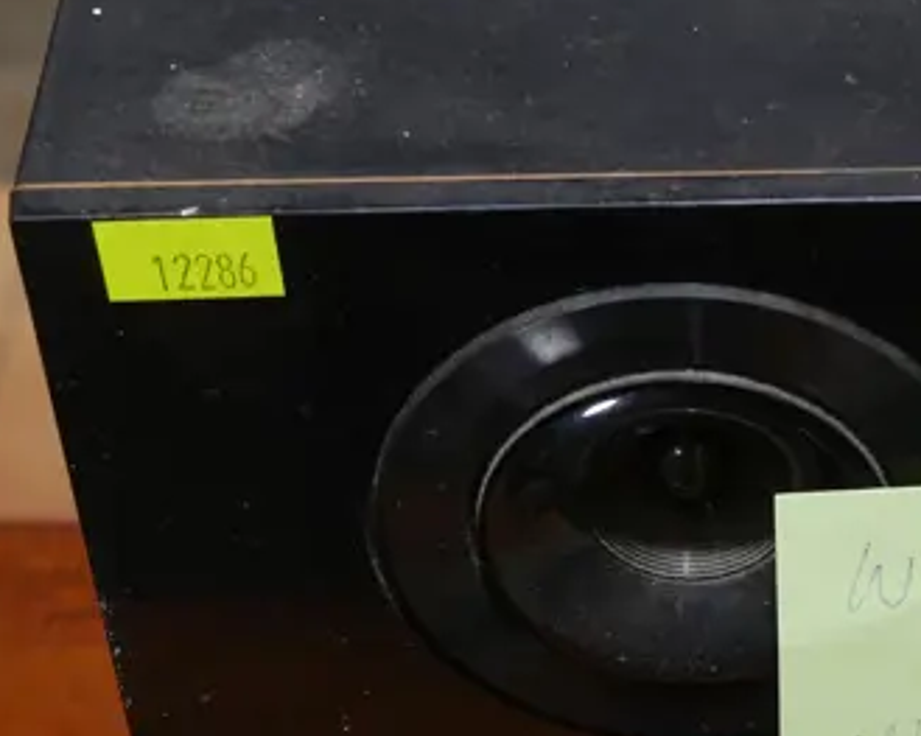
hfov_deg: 13.3
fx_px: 3815
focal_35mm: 140
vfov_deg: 11.0
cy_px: 665
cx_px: 1156
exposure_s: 1/60
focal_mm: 23
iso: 500
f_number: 5.1
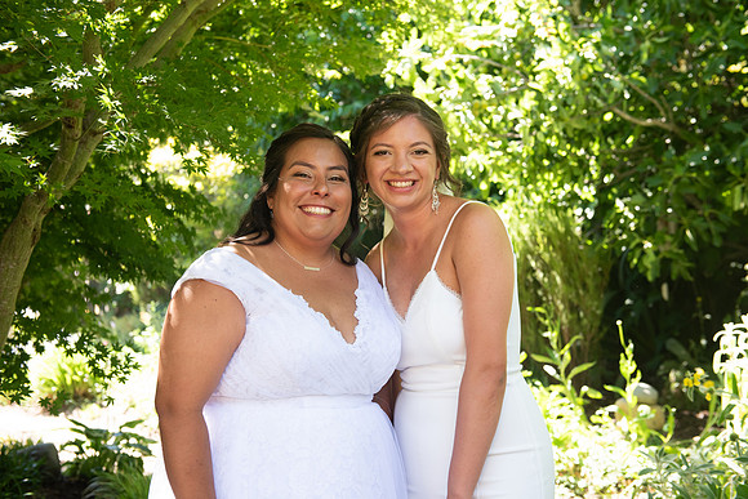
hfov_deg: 41.1
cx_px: 374
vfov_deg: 28.1
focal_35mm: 48
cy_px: 250
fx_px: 998
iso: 640
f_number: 4
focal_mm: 48
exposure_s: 1/250
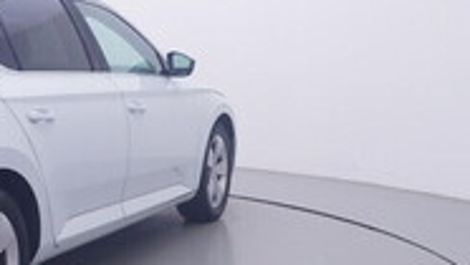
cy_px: 85
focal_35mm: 70
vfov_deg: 17.3
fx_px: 867
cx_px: -9
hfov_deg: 28.3
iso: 200
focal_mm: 15
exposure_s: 1/80
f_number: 5
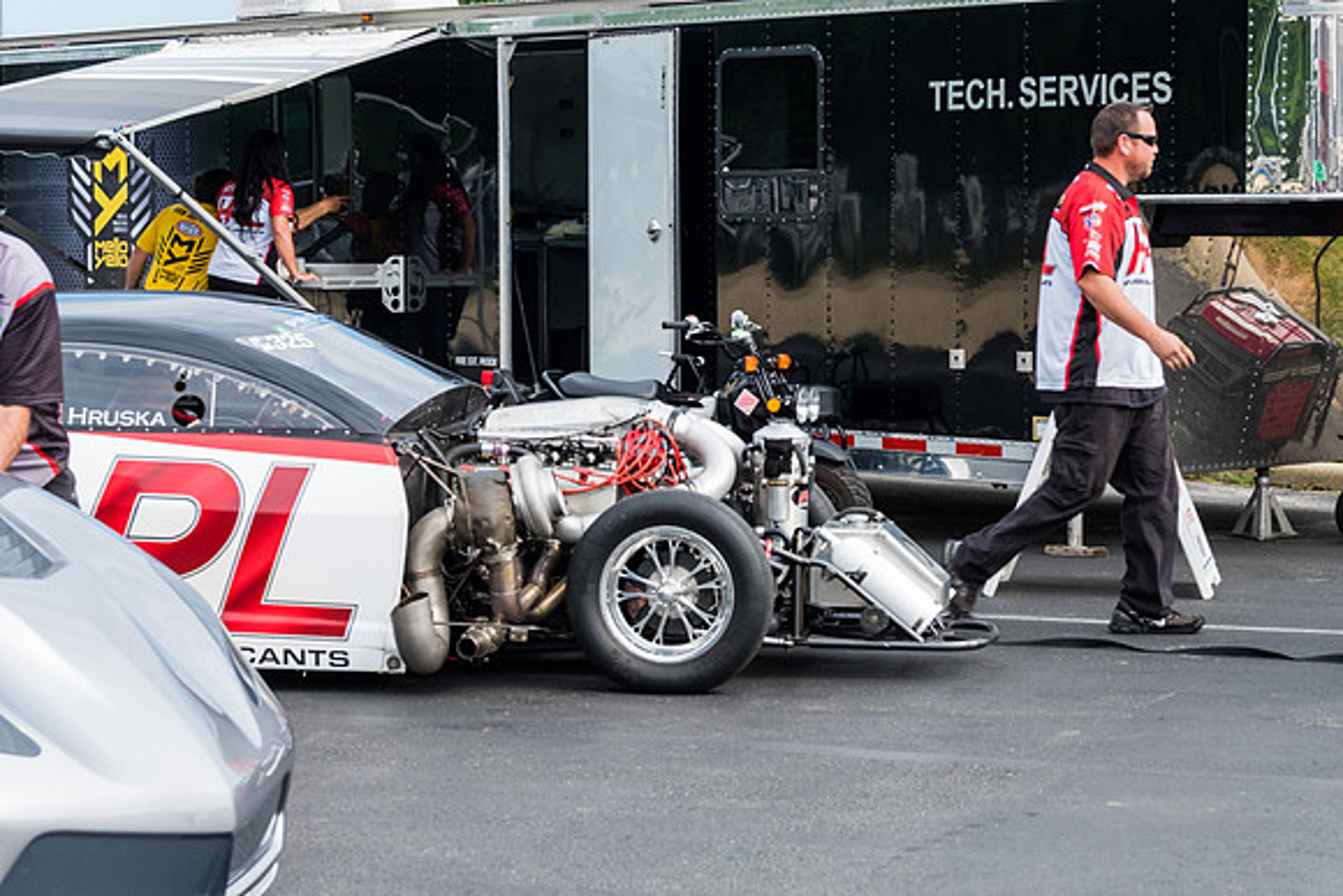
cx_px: 672
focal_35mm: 92
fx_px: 3433
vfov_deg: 14.9
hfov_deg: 22.1
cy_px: 448
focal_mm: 61
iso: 400
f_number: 9
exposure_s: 1/200
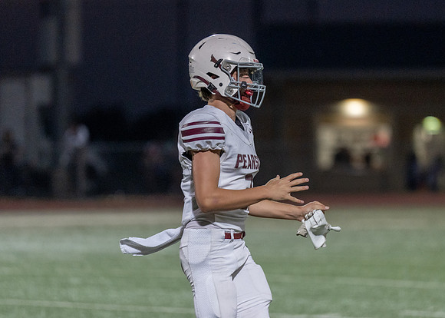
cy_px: 173
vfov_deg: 4.6
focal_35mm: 310
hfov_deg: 6.5
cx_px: 245
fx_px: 3918
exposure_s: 1/1000
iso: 2000
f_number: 2.8
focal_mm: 200
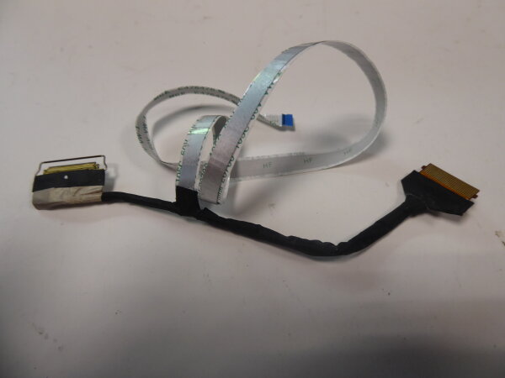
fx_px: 365
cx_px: 252
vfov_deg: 54.9
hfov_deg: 69.4
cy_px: 189
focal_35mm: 25
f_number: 3.3
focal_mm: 4.3
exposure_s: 1/60
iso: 160
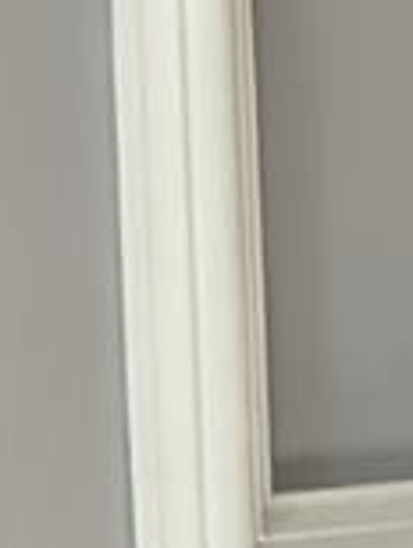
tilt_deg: -7.9
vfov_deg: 5.2
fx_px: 6060
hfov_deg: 3.7
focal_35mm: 382
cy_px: 673
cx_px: 1627
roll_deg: -0.1
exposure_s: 1/73
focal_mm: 6.86
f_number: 1.78
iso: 125
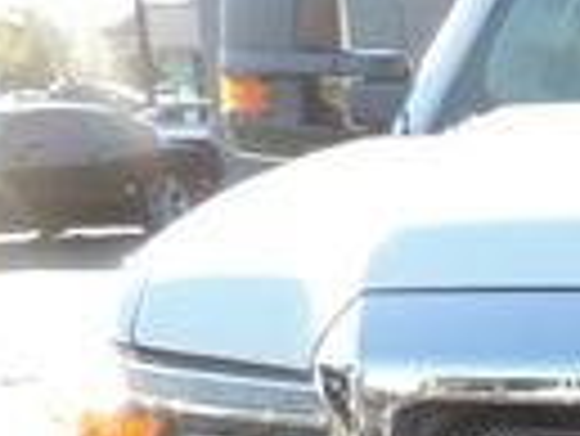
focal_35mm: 119
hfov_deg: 14.3
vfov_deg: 12.0
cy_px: 638
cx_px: 1088
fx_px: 1996
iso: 80
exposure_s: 1/200
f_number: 3
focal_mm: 4.3
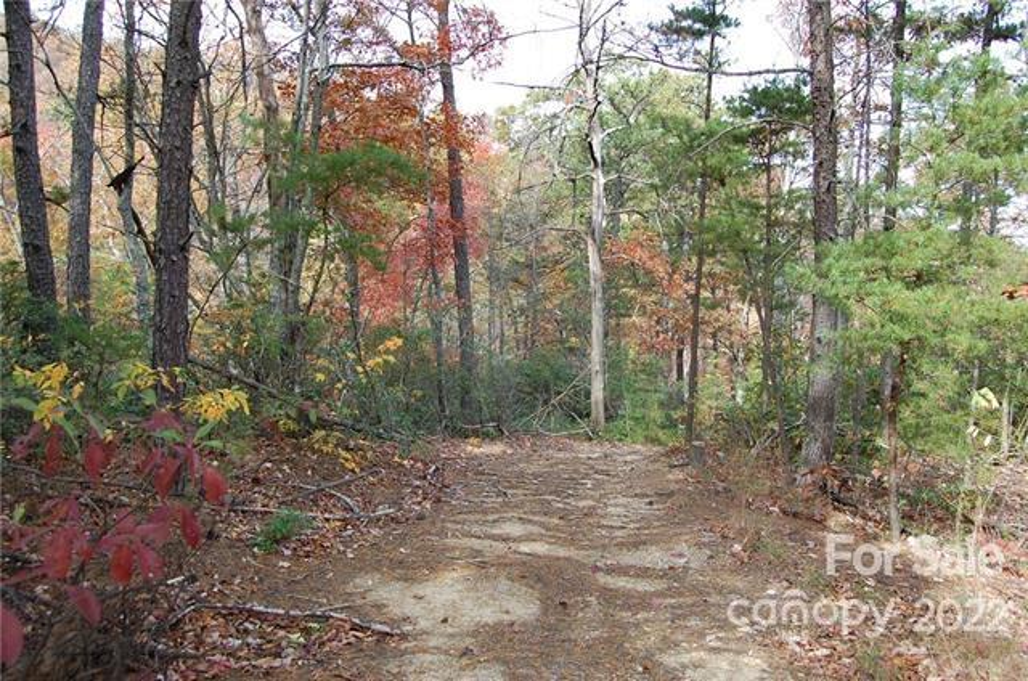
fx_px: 769
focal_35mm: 27
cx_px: 514
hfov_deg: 67.5
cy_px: 340
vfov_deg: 47.7
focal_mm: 18
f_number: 5.6
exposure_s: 1/125
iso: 200
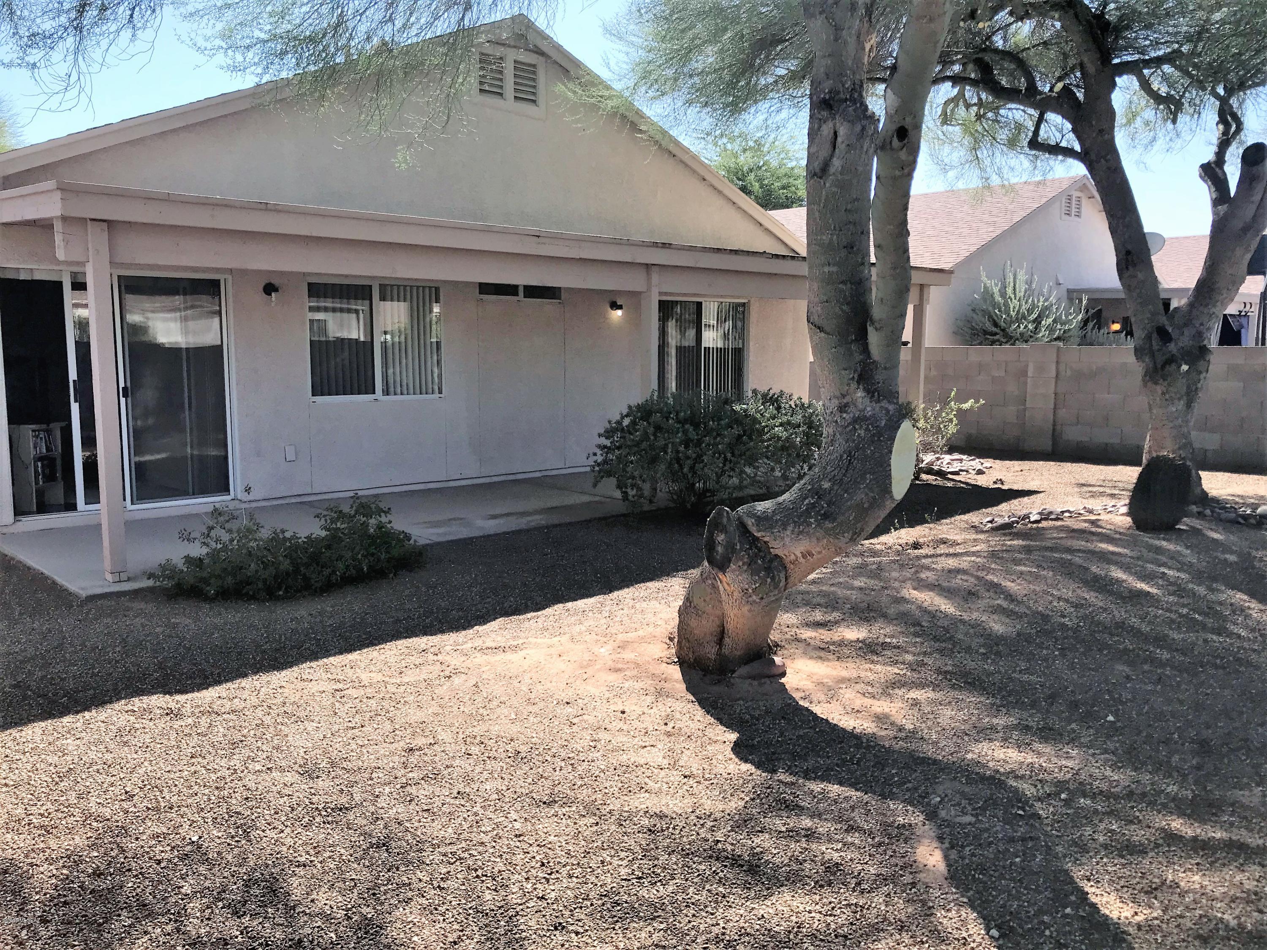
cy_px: 475
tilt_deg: -7.5
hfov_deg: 63.4
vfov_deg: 49.7
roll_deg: -0.6
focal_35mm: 28
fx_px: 1025
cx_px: 634
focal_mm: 3.99
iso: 20
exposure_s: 1/1368
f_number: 1.8
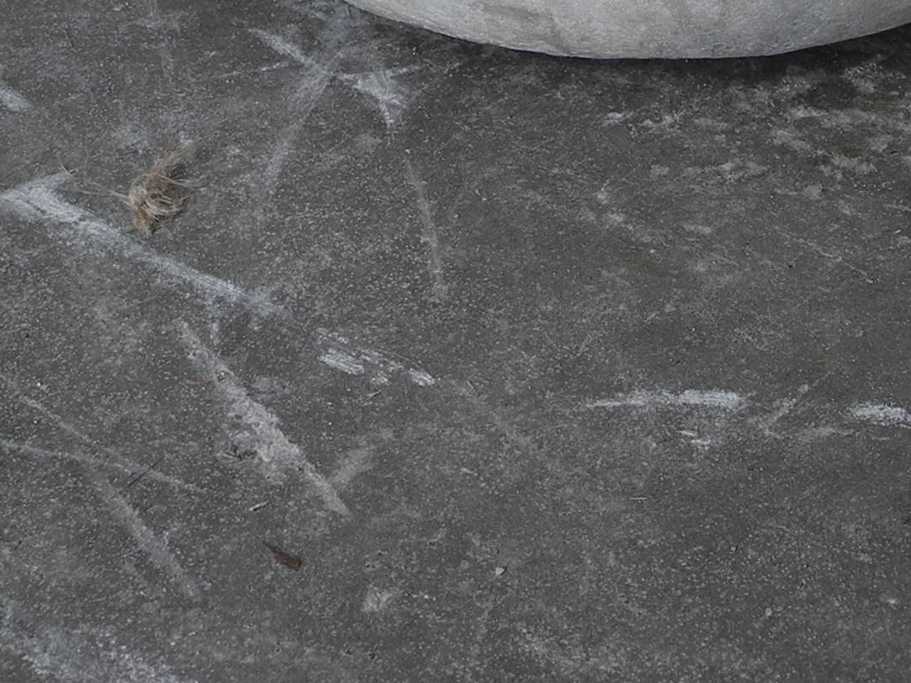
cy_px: -122
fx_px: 2500
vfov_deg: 15.1
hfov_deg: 20.5
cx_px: 709
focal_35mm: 95
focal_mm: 6
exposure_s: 1/60
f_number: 3.5
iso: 100
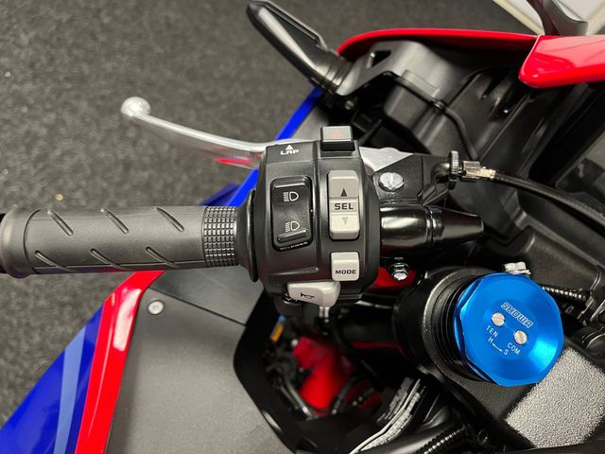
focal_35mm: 26
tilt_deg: -51.4
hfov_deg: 67.3
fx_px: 454
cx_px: 302
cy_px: 227
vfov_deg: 53.1
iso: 400
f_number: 1.6
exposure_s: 1/33
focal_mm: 5.1
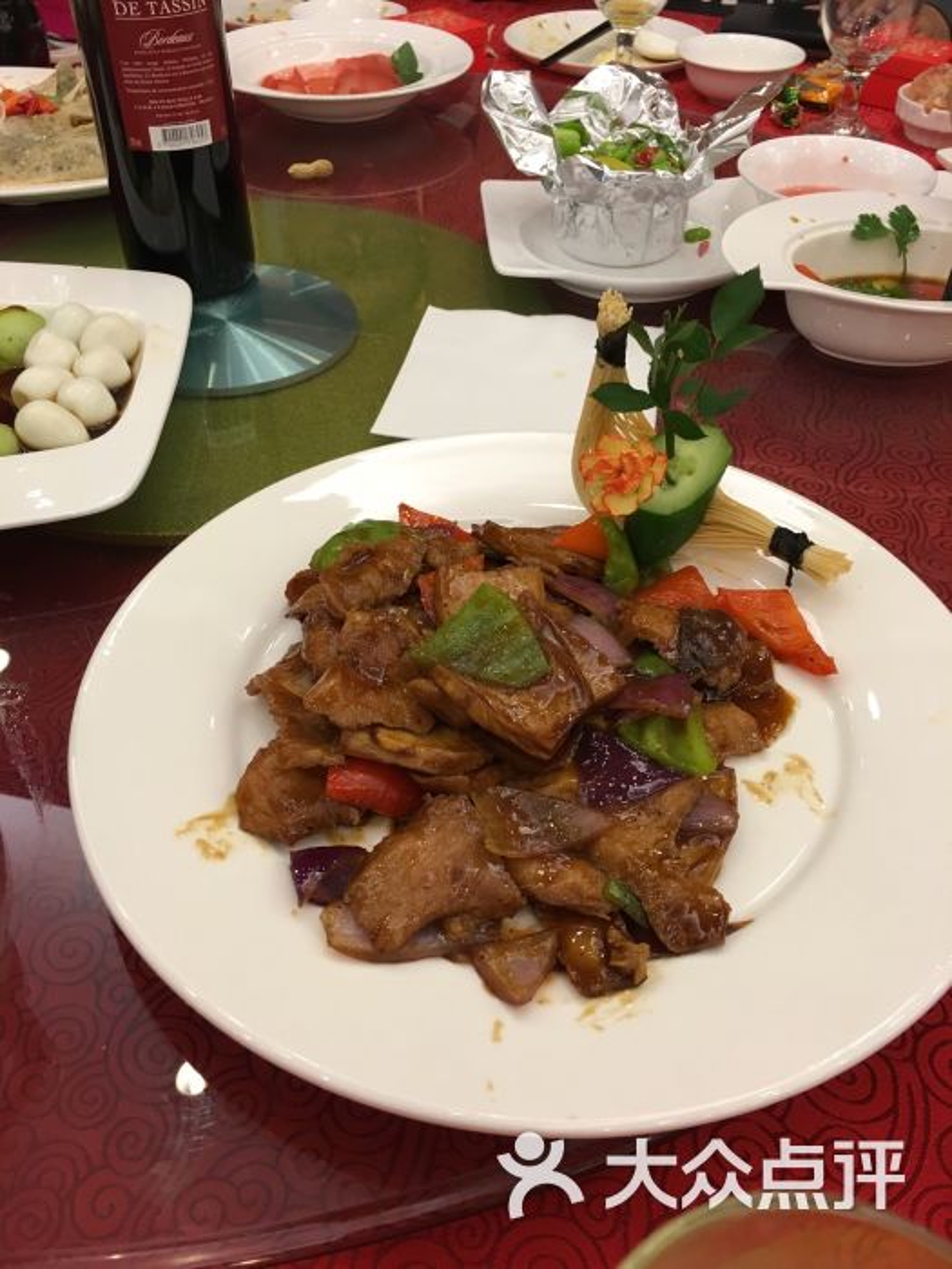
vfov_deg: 61.7
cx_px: 476
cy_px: 634
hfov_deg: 48.2
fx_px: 1063
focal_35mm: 29
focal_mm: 4.15
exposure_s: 1/33
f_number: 2.2
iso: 100
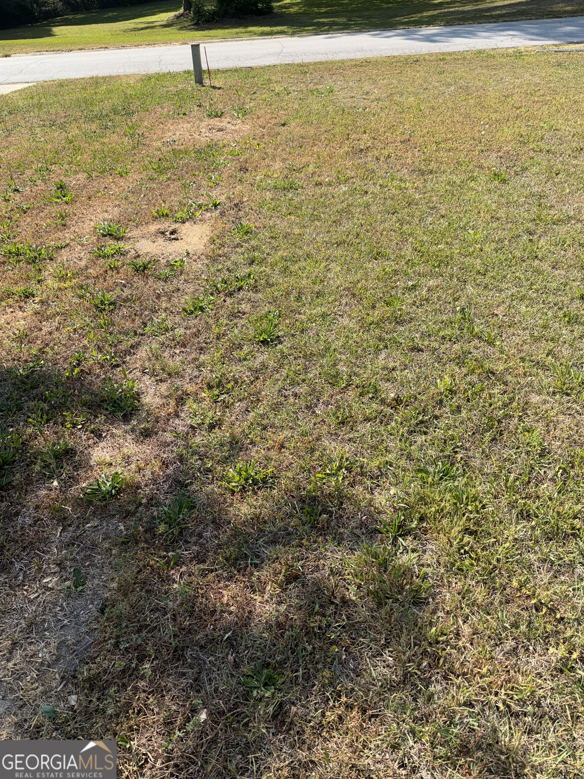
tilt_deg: -38.8
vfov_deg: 71.6
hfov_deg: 56.8
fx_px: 540
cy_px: 390
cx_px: 292
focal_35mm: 24
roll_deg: +5.6
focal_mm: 6.76
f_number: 1.78
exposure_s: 1/1949
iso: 64
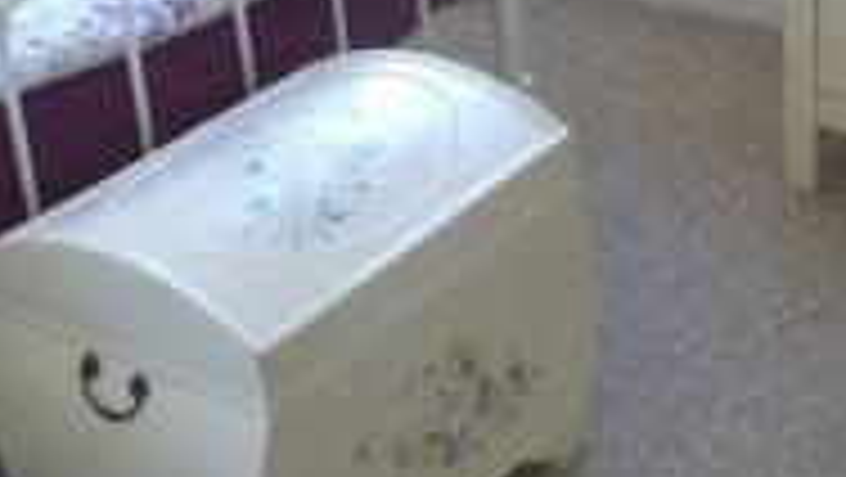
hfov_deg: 26.0
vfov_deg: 14.8
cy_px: 47
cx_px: 583
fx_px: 1818
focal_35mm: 81
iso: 400
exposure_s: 1/60
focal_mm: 4.3
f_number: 3.3
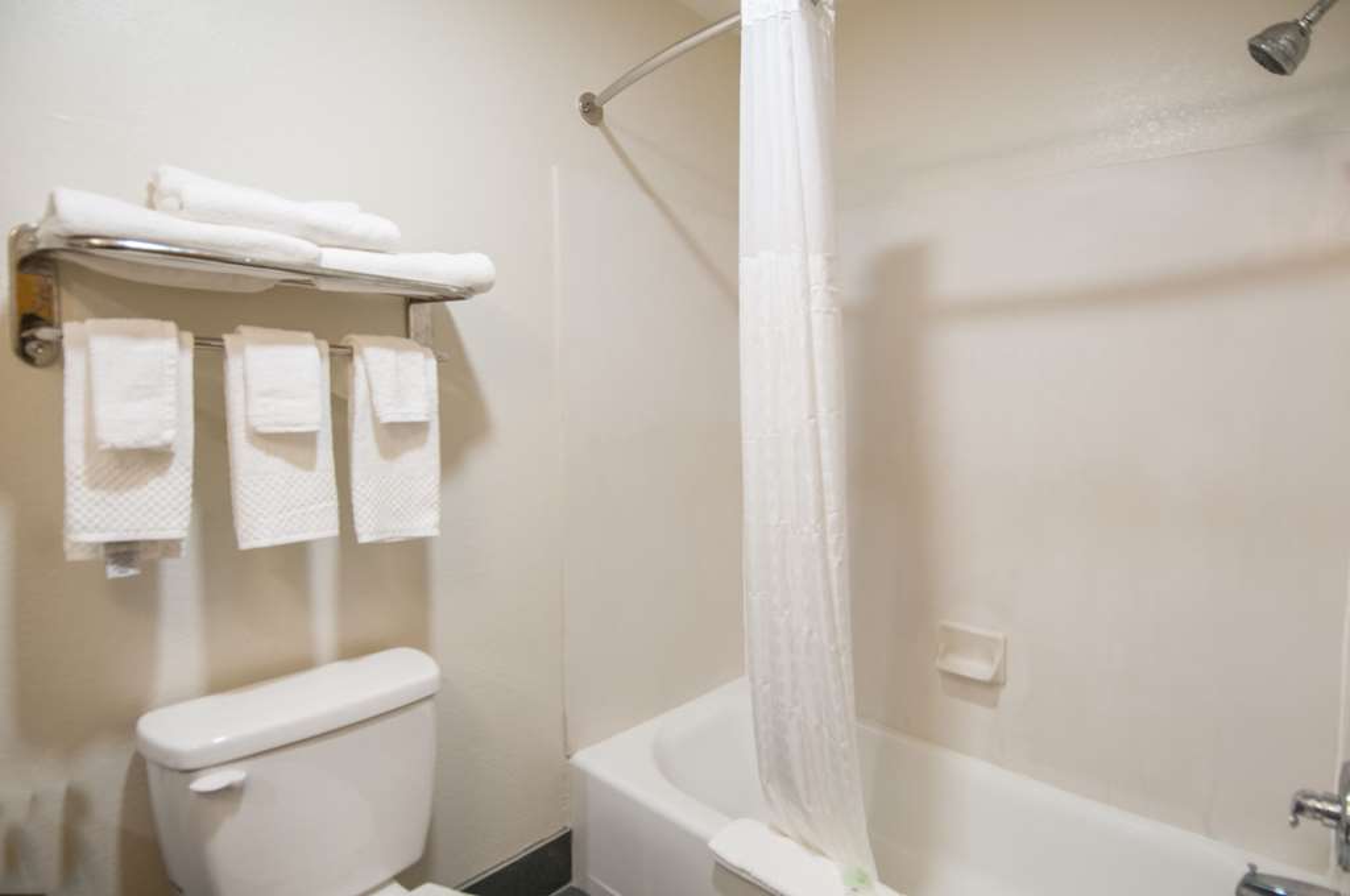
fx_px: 674
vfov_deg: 67.2
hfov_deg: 90.1
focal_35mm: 18
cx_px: 675
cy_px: 448
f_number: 4
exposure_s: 1/25
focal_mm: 12
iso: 200
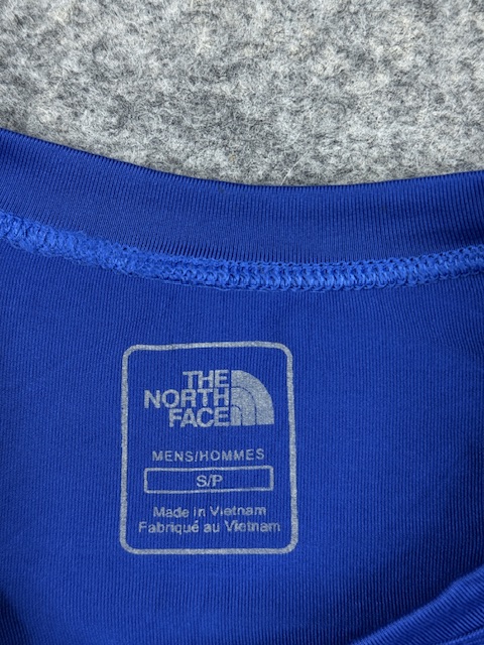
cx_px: 242
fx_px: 895
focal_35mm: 48
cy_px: 322
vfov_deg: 39.7
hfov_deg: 30.3
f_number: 1.78
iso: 64
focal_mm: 6.76
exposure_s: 1/100
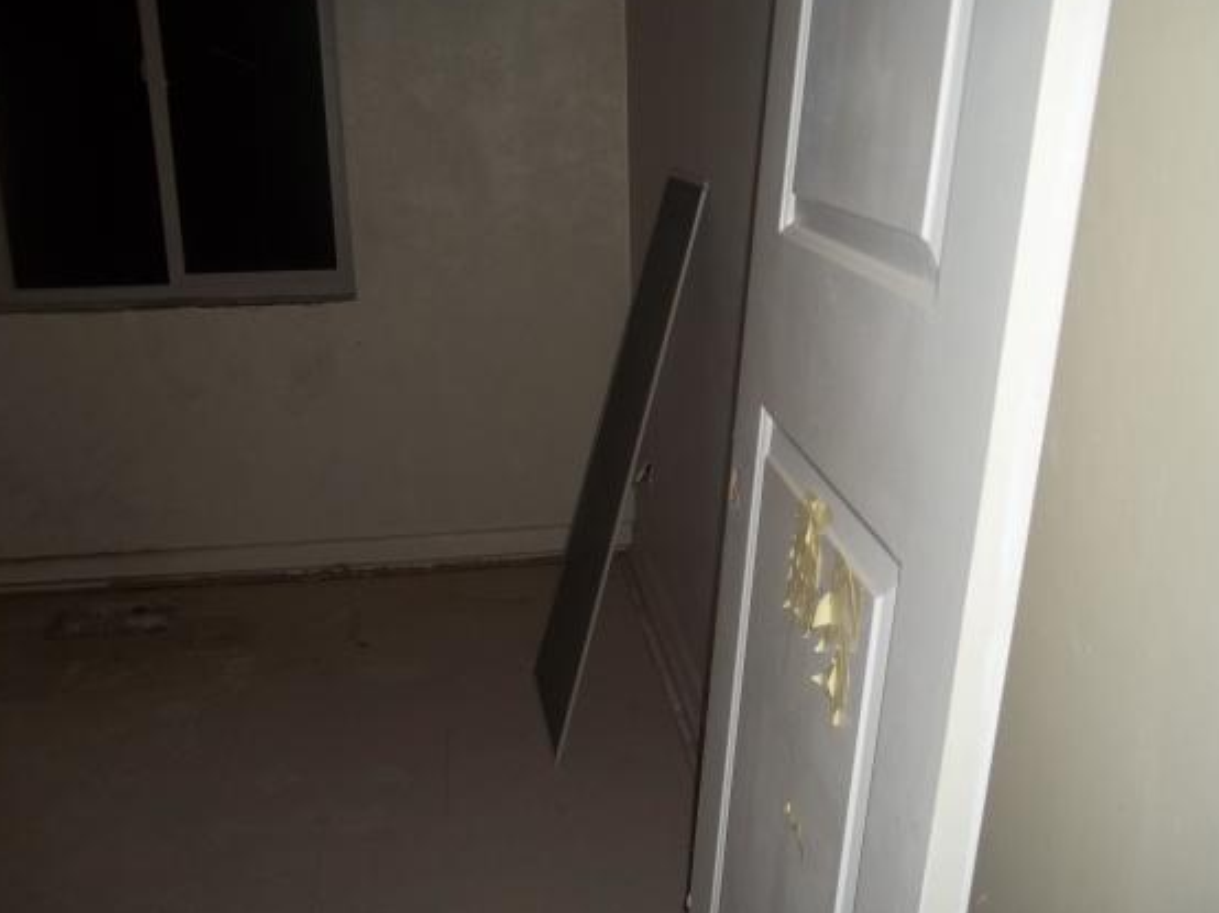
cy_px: 499
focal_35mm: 37
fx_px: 1302
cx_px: 678
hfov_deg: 50.1
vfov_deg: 38.6
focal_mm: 5.7
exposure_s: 1/30
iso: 64
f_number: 2.9
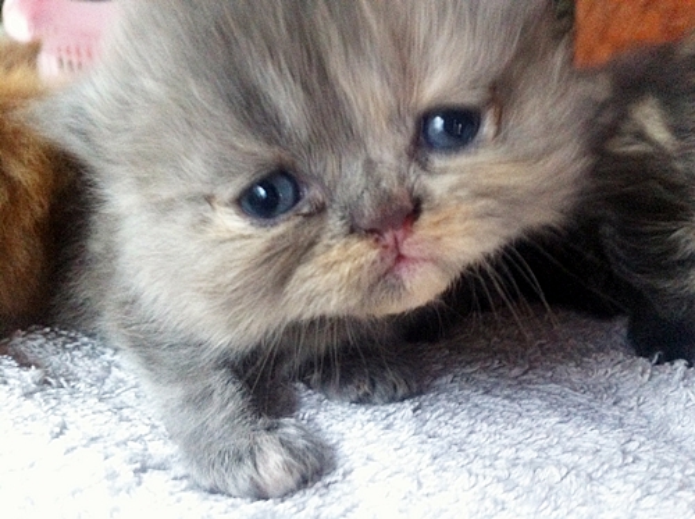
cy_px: 260
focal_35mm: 35
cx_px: 348
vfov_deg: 40.6
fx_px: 701
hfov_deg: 52.7
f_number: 2.8
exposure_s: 1/17
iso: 500
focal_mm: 3.85
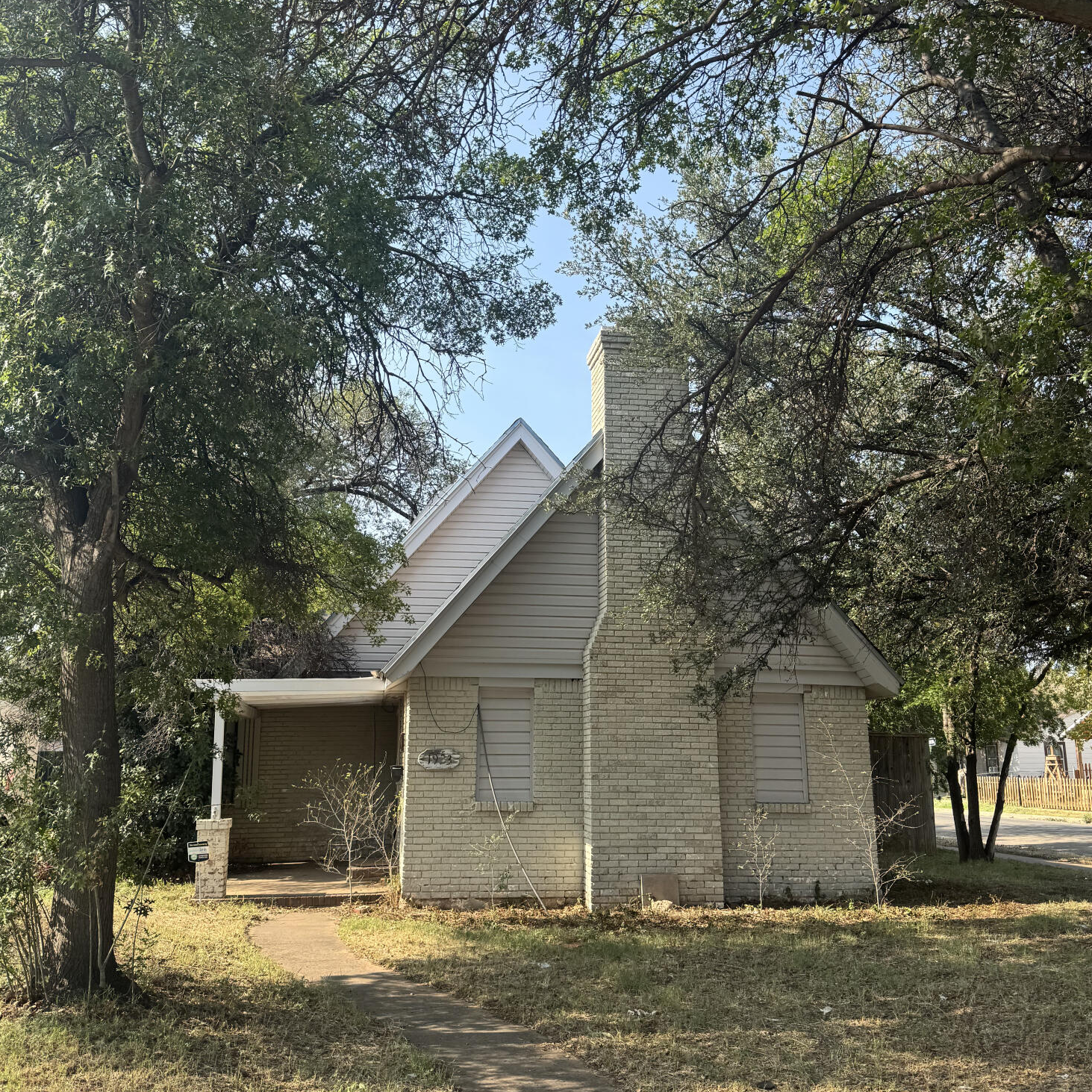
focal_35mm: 29
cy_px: 546
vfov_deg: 55.6
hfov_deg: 55.6
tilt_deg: +11.4
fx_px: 1035
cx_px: 535
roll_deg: +0.1
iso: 80
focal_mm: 6.76
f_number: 1.78
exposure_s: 1/1597
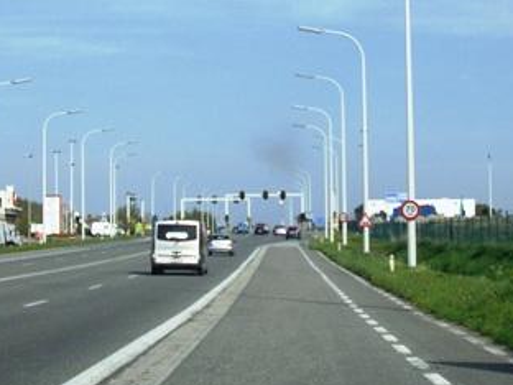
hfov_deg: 24.3
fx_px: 1156
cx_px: 457
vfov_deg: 18.7
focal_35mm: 78
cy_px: 66
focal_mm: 7.9
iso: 64
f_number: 8
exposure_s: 1/125
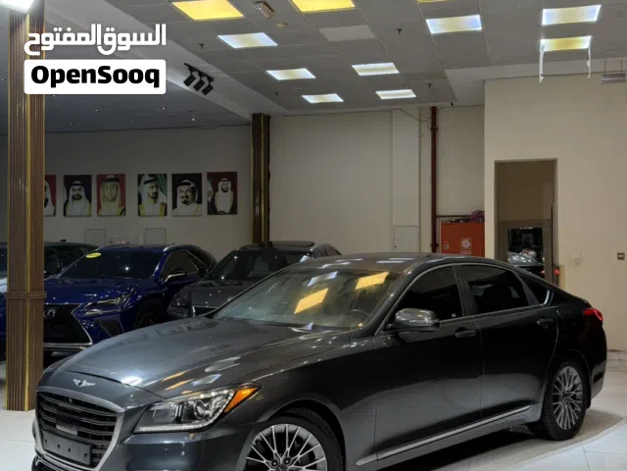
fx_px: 435
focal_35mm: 24
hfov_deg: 71.6
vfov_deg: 56.8
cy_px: 236
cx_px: 314
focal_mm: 6.76
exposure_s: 1/100
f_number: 1.78
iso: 100
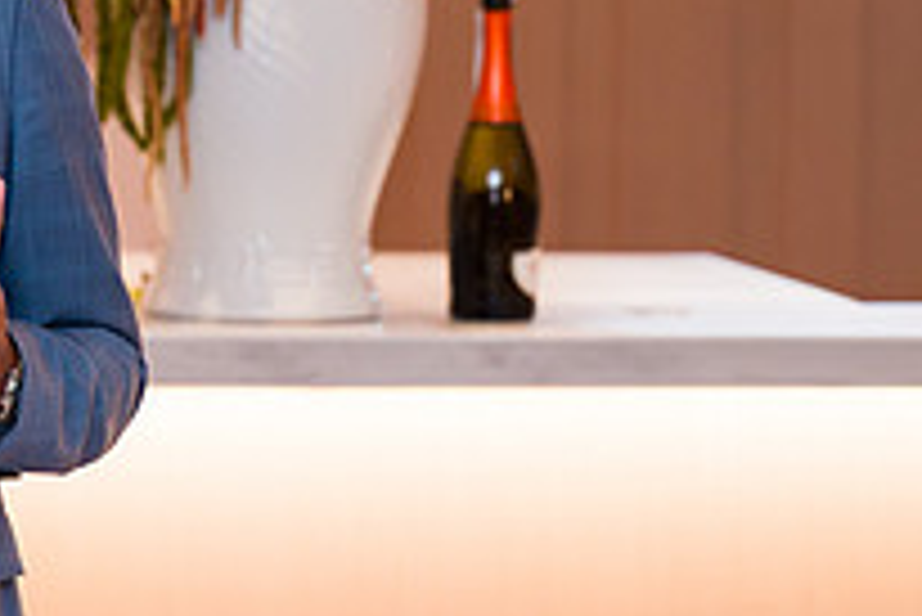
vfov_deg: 5.5
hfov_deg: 8.1
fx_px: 6407
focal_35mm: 250
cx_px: -331
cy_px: 177
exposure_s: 1/160
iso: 800
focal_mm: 86
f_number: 3.2
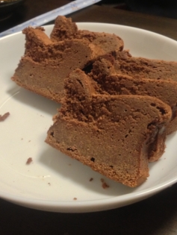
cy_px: 69
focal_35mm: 50
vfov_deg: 37.5
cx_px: 81
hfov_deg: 29.2
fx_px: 340
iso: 320
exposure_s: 1/20
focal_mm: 4.28
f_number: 2.4
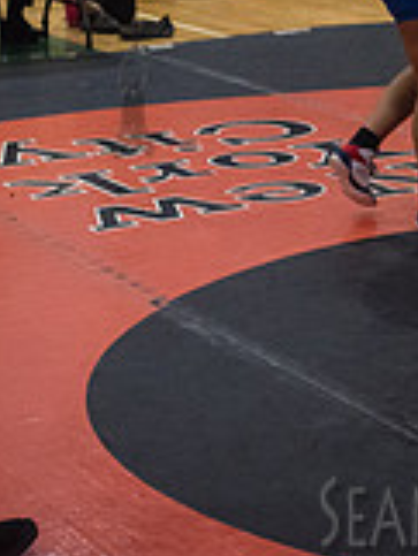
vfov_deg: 15.8
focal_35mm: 121
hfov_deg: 11.8
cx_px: 577
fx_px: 1946
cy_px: -71
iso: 5000
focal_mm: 35
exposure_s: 1/800
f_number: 3.2
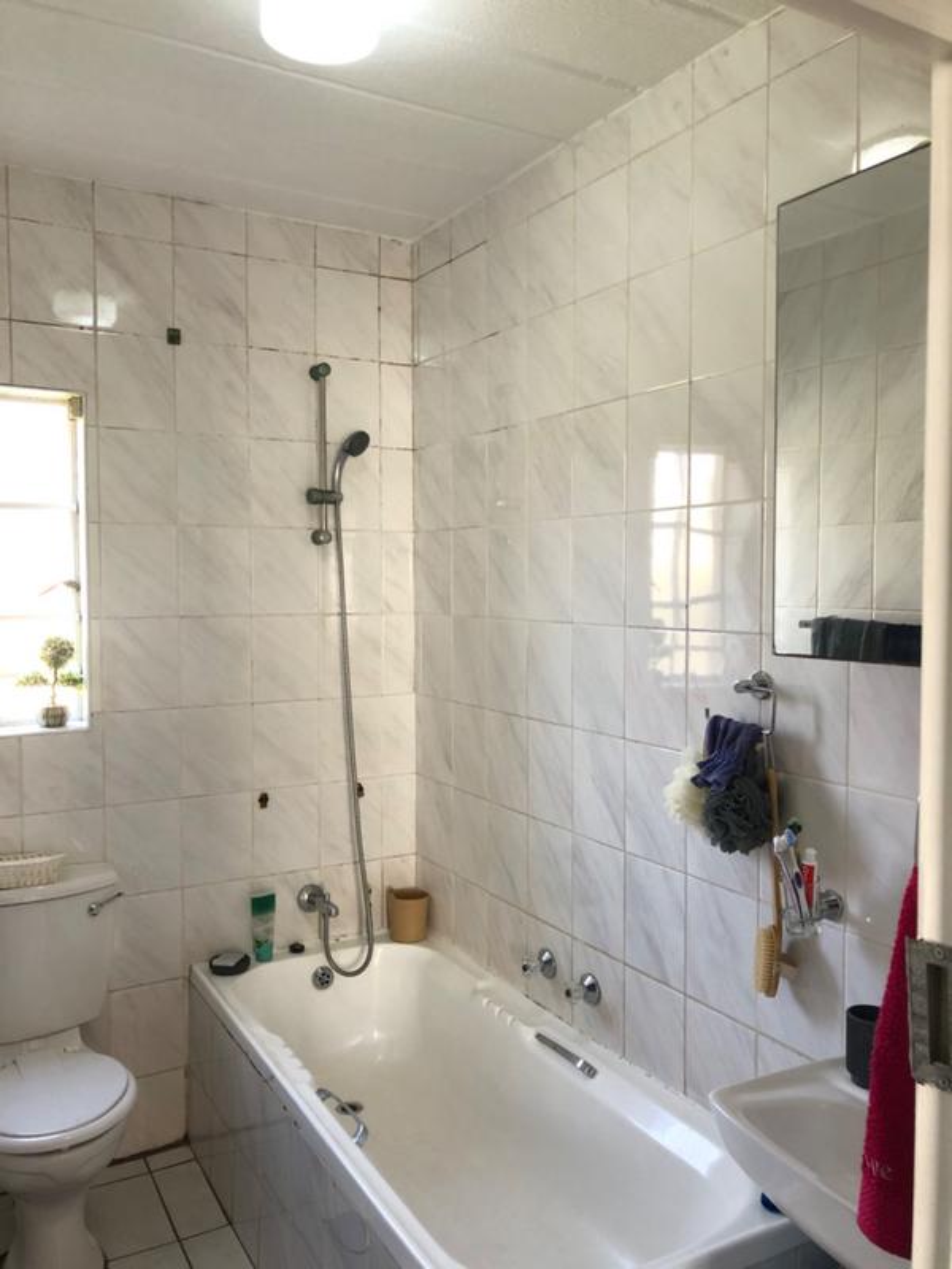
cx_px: 476
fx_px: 1027
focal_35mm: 28
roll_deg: -0.1
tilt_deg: -1.0
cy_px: 634
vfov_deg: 63.4
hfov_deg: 49.7
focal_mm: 4
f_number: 1.8
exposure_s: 1/25
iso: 32
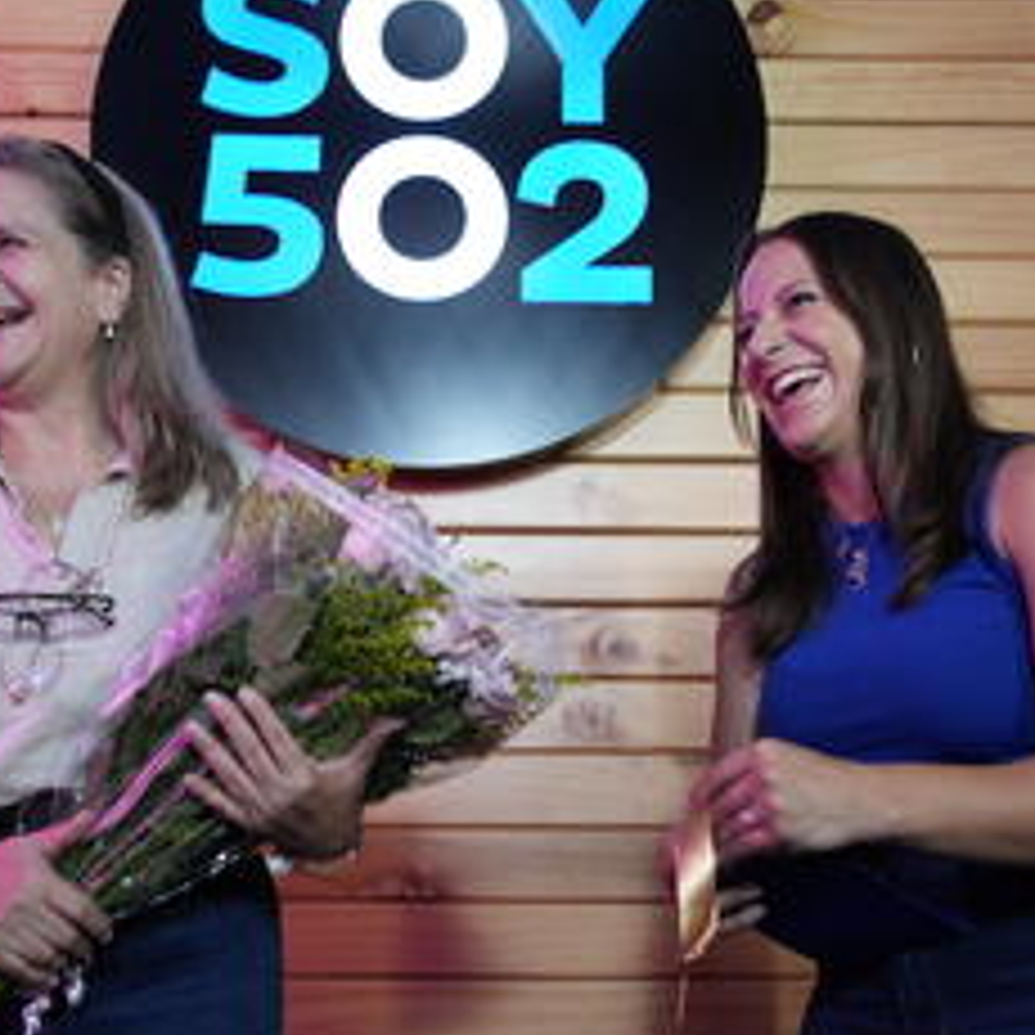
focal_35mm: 50
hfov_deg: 34.0
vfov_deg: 34.0
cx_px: 482
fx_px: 1691
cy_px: 554
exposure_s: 1/80
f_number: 3.5
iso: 2500
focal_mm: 18
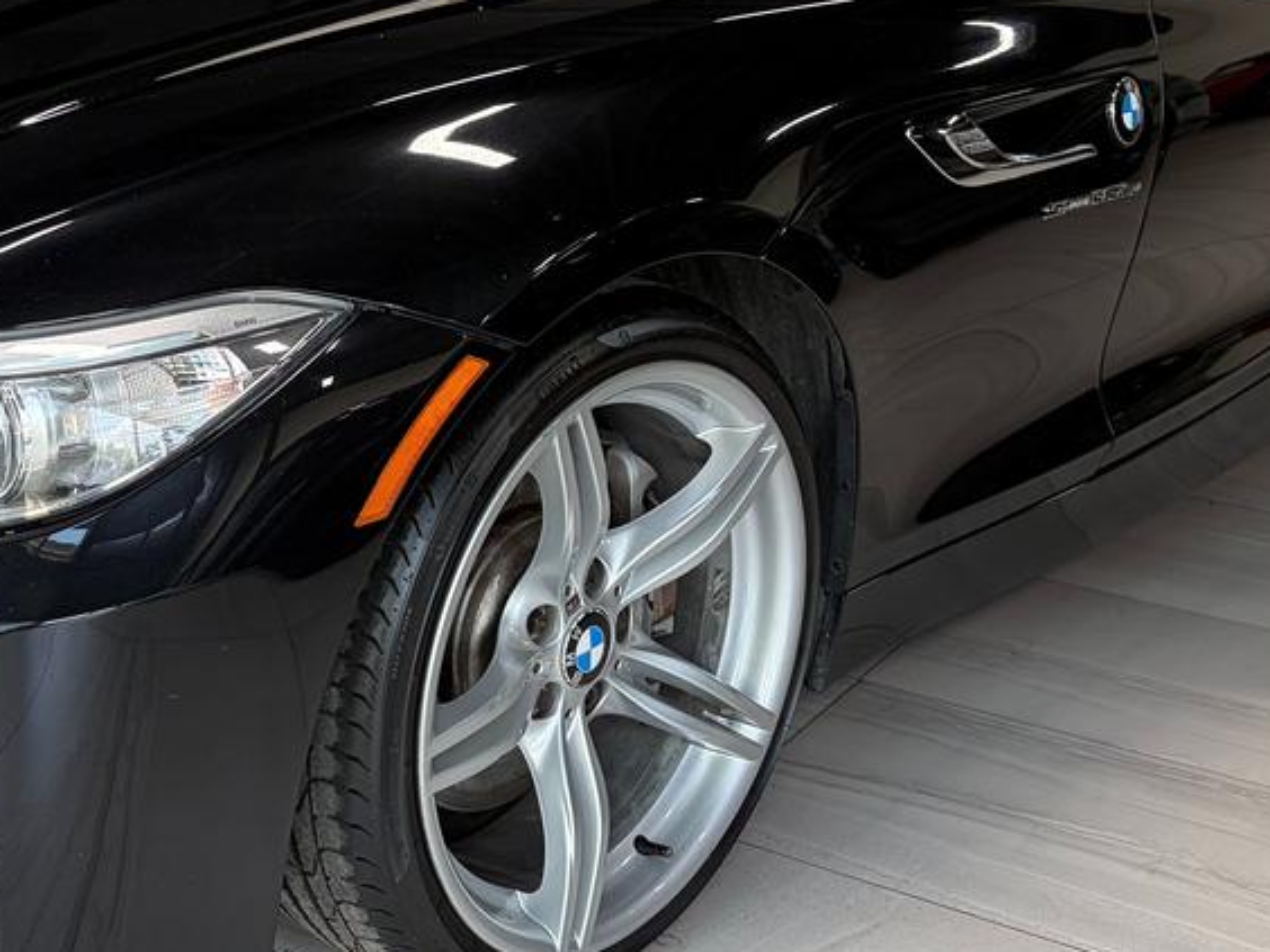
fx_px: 2165
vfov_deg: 24.8
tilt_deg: -16.2
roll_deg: -0.1
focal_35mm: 59
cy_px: 367
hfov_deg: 32.0
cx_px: 290
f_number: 1.6
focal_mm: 5.96
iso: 40
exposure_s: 1/122
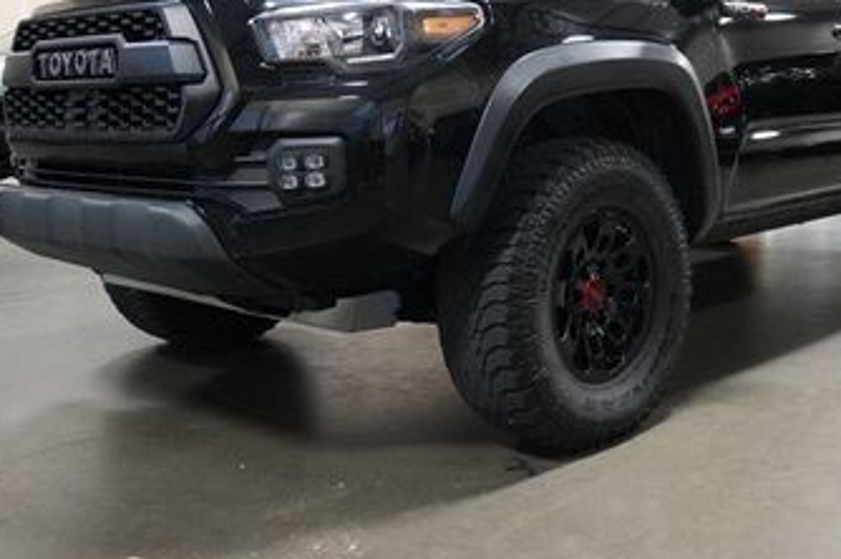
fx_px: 1074
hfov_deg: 42.3
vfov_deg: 28.6
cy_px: 118
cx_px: 549
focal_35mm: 46
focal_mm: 16
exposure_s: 1/160
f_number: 3.5
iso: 5000
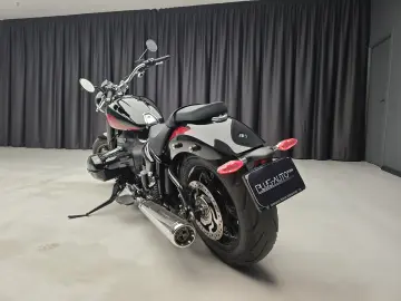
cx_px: 200
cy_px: 150
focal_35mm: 23
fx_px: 266
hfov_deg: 73.9
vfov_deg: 58.9
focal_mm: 6.3
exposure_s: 1/50
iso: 50
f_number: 1.7
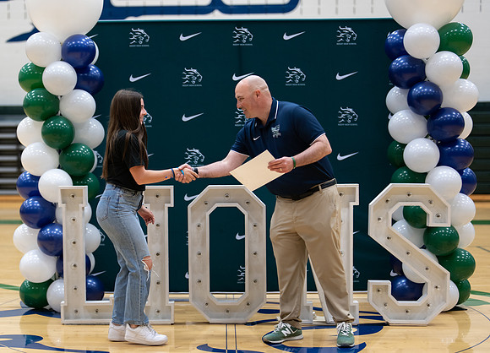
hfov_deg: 29.8
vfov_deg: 21.8
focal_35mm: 66
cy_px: 209
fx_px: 916
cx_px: 166
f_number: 1.2
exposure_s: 1/320
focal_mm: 50
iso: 320
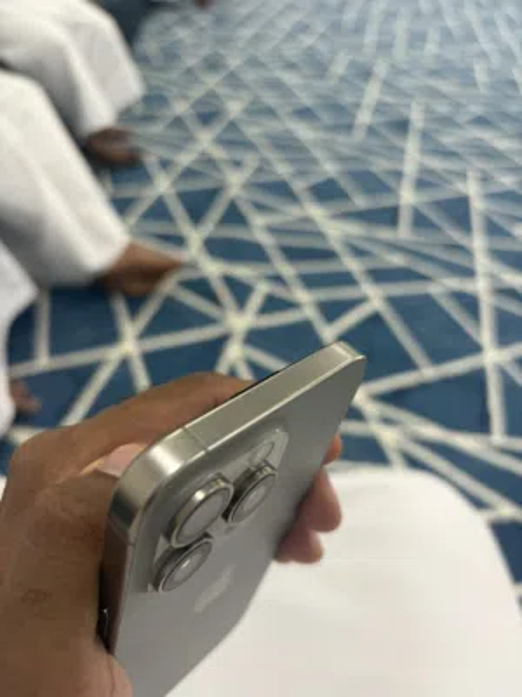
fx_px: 523
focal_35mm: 26
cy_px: 348
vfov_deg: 67.3
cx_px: 261
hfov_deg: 53.1
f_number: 1.6
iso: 160
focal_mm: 5.96
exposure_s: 1/50
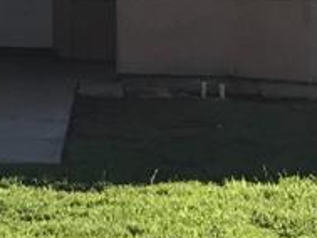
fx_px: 2034
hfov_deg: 8.6
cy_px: -218
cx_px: -235
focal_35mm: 222
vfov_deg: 6.5
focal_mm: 3.99
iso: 20
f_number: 1.8
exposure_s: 1/2083
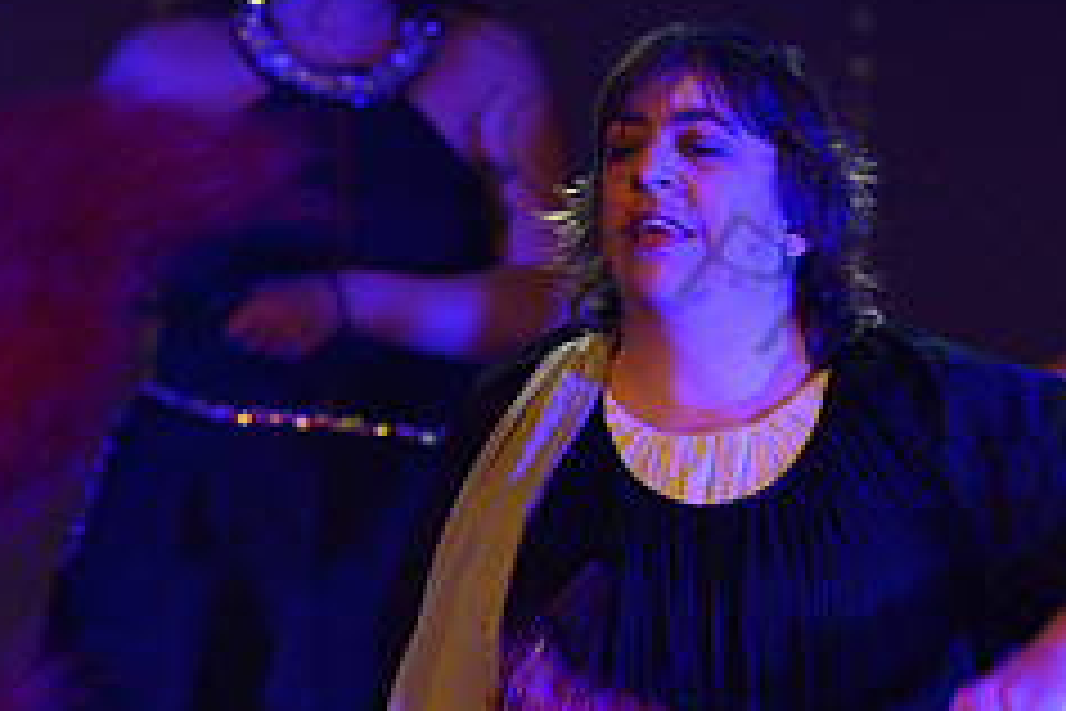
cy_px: 227
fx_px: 11962
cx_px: 670
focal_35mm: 404
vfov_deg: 3.4
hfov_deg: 5.1
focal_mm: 165
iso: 1250
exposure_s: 1/160
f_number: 3.5
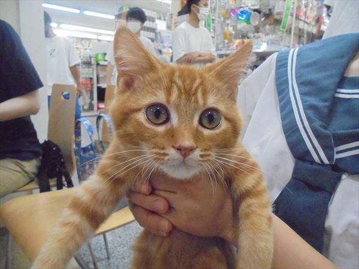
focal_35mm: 26
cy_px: 134
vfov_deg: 53.1
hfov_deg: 67.3
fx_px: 270
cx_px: 180
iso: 1600
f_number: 3.5
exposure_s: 1/100
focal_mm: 4.6
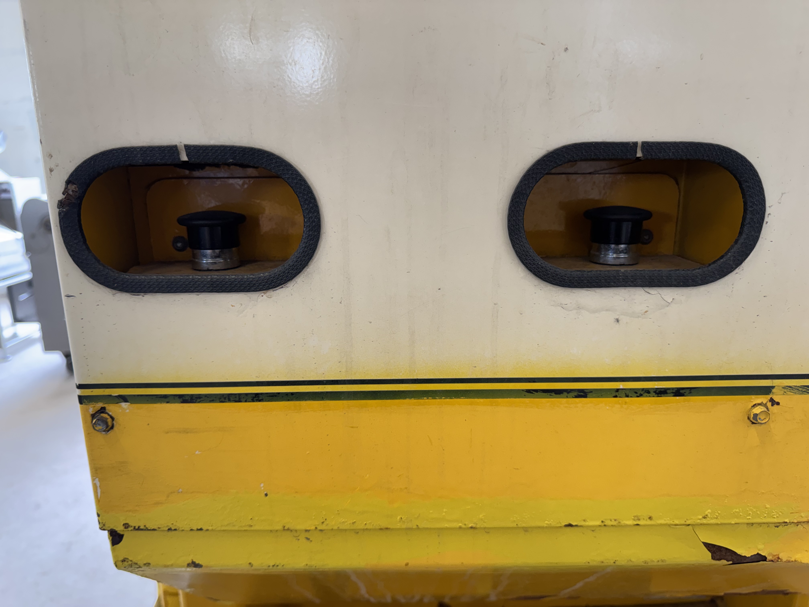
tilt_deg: -13.6
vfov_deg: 56.8
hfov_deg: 71.6
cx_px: 404
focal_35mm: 24
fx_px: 561
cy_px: 304
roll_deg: +1.0
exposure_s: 1/100
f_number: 1.78
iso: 125
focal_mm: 6.76
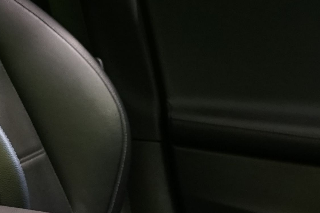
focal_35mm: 154
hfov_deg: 13.3
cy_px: 279
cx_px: 71
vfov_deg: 8.8
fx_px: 1369
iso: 1250
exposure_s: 1/20
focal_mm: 29
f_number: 5
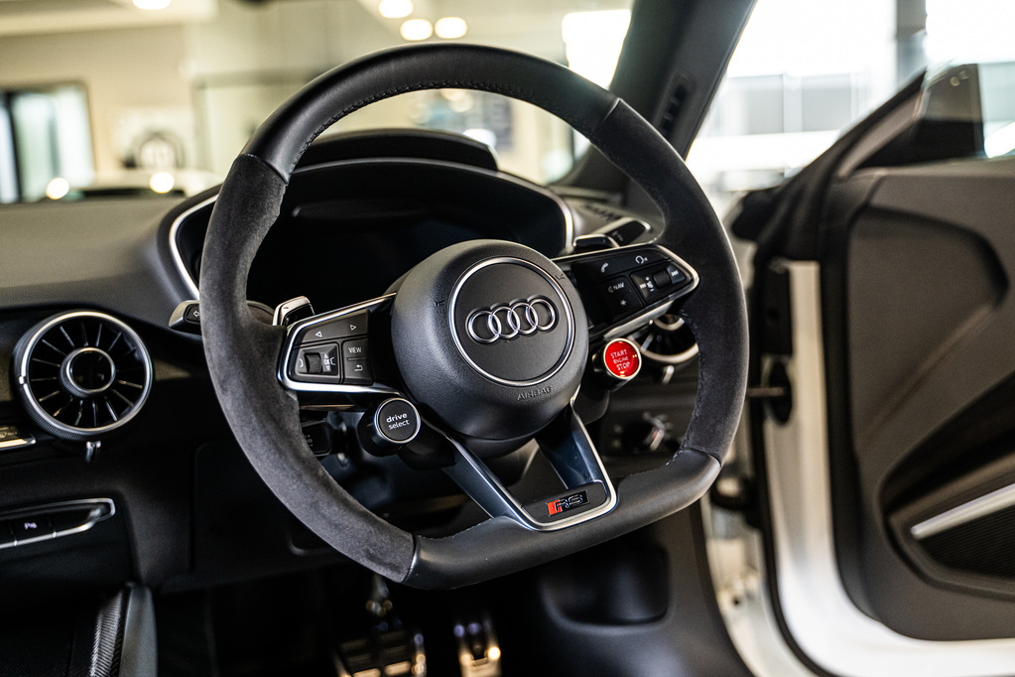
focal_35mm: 37
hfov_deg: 51.9
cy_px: 338
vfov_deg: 35.9
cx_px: 508
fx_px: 1043
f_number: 2.8
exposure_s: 1/200
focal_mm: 37
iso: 1600
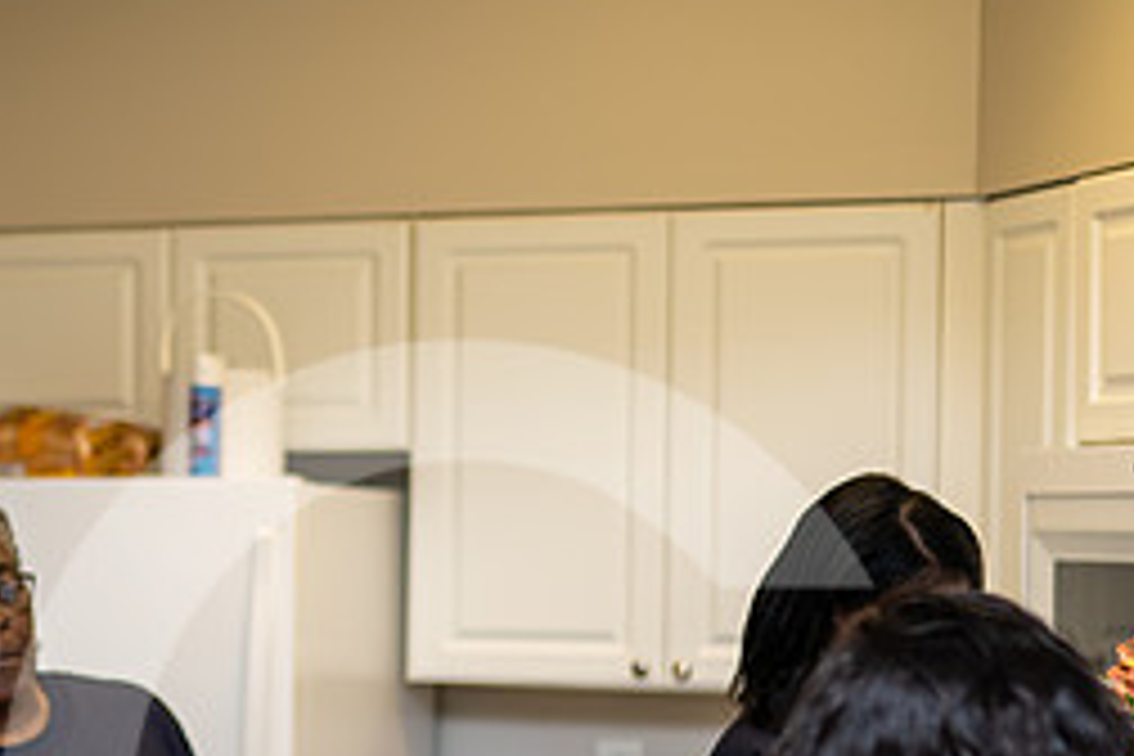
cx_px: 47
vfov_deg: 13.7
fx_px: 3118
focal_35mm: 99
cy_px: 644
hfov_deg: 20.1
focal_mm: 35
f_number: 1.4
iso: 50
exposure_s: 1/160
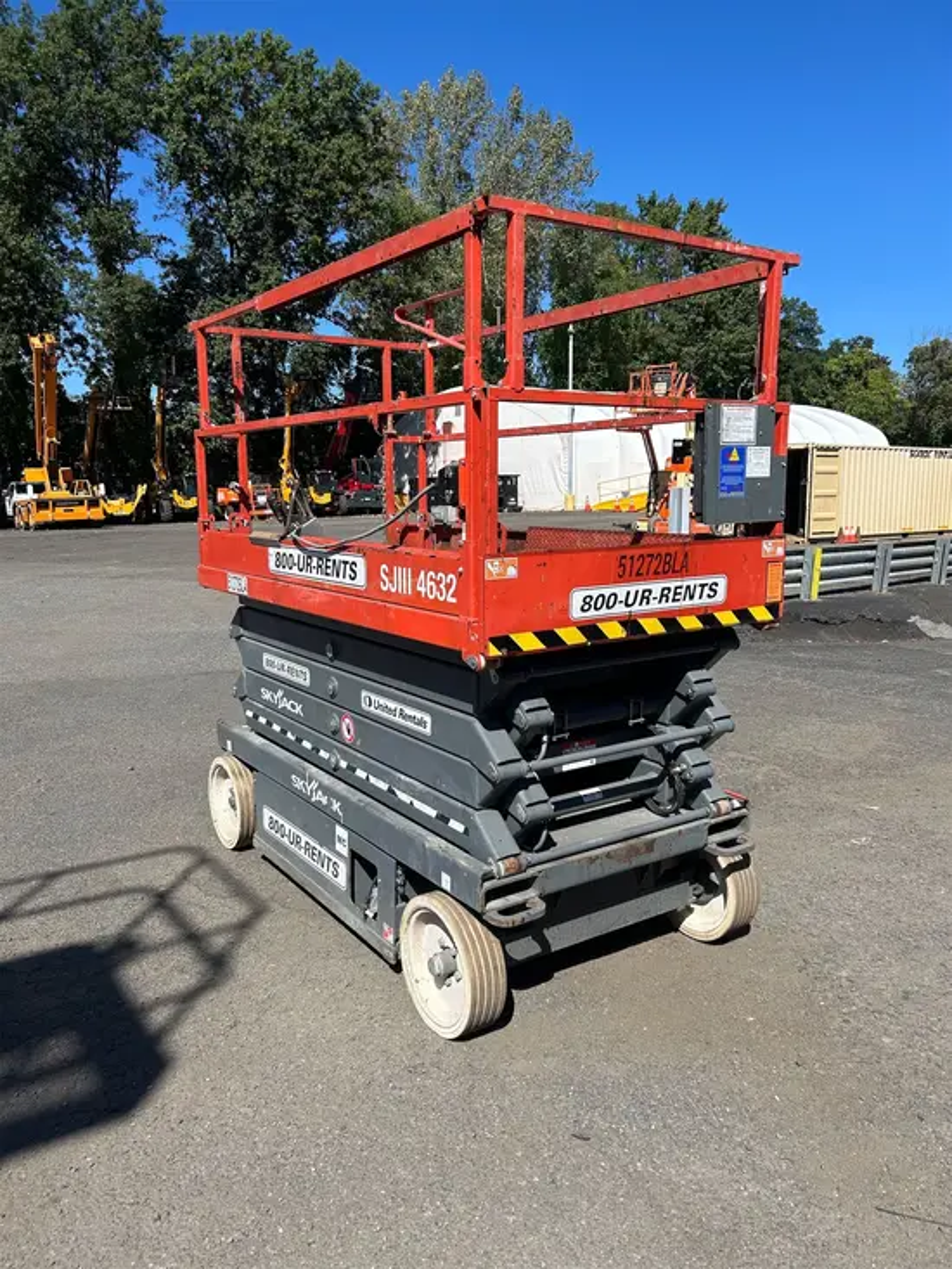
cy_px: 634
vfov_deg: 67.3
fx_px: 953
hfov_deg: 53.1
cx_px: 476
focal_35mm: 26
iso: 50
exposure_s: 1/3968
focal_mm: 5.7
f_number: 1.5
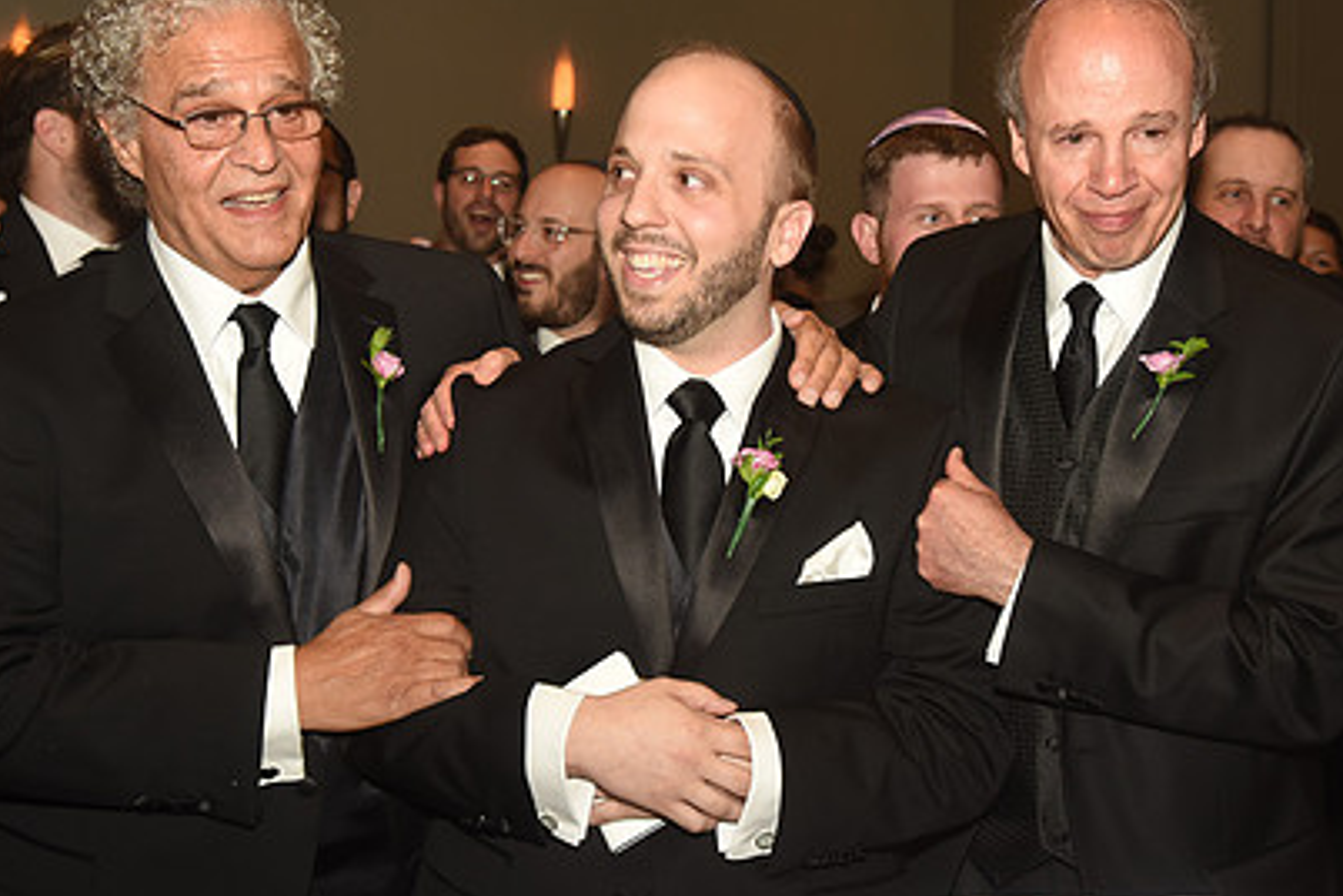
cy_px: 313
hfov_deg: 31.0
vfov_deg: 20.9
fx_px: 2425
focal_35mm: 65
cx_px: 712
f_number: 5.6
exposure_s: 1/125
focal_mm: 45
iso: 800
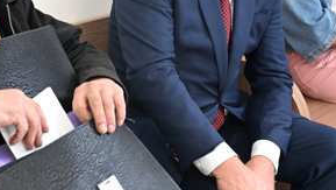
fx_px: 802
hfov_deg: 23.6
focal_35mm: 90
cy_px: 38
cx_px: 144
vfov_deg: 13.4
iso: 3200
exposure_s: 1/320
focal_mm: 36
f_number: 4
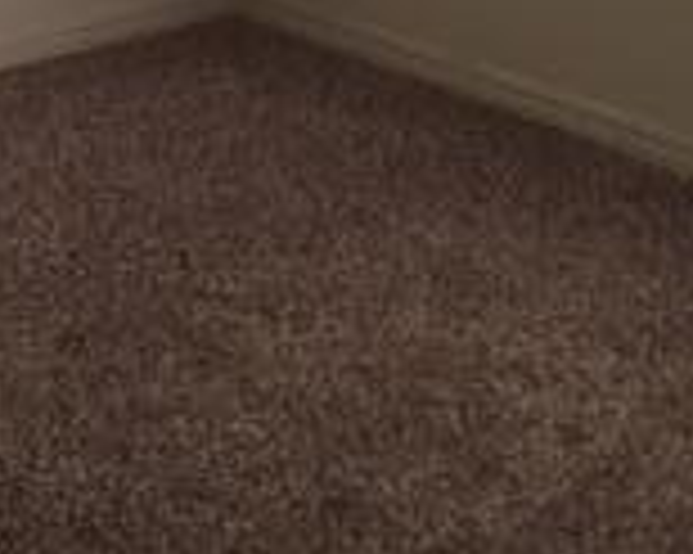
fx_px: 2419
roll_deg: +1.6
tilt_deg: -12.6
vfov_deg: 12.7
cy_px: -122
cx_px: -198
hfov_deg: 15.5
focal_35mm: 118
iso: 80
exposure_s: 1/15
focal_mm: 4.15
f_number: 2.2
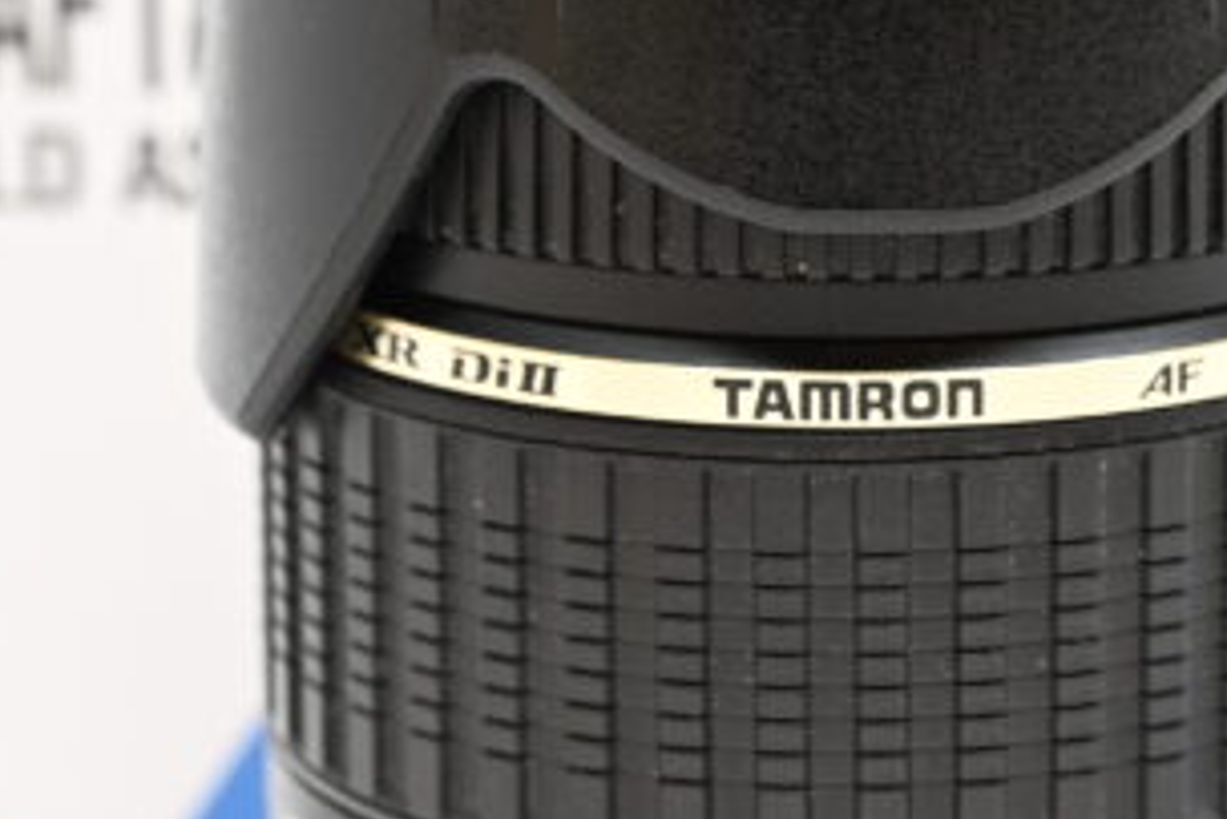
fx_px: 5967
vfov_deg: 7.8
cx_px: 815
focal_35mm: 175
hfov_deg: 11.7
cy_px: 184
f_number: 6.3
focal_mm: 52
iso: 800
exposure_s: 1/100
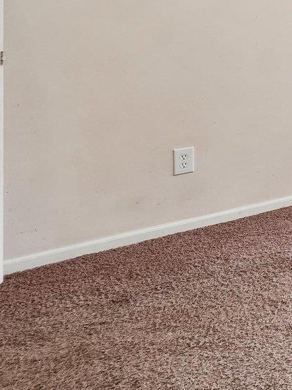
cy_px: -11
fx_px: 608
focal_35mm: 54
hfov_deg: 16.2
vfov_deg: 32.4
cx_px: 657
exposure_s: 1/8
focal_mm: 10
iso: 400
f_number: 8
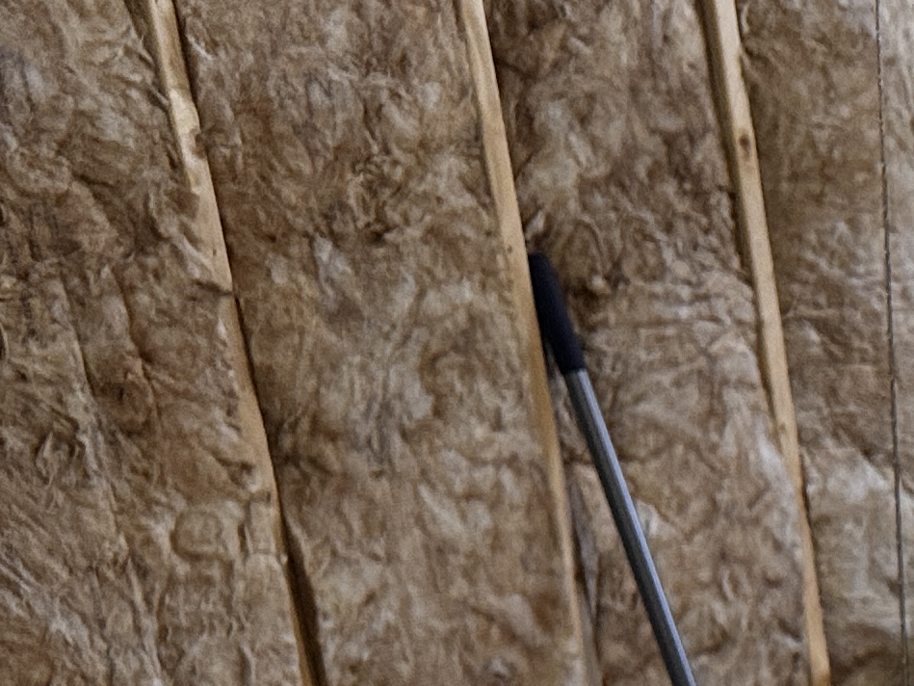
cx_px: 1848
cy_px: 1266
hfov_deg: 15.3
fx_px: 2694
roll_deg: +0.1
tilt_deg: -23.1
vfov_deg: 13.0
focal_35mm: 102
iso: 250
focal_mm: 6.76
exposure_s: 1/60
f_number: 1.78
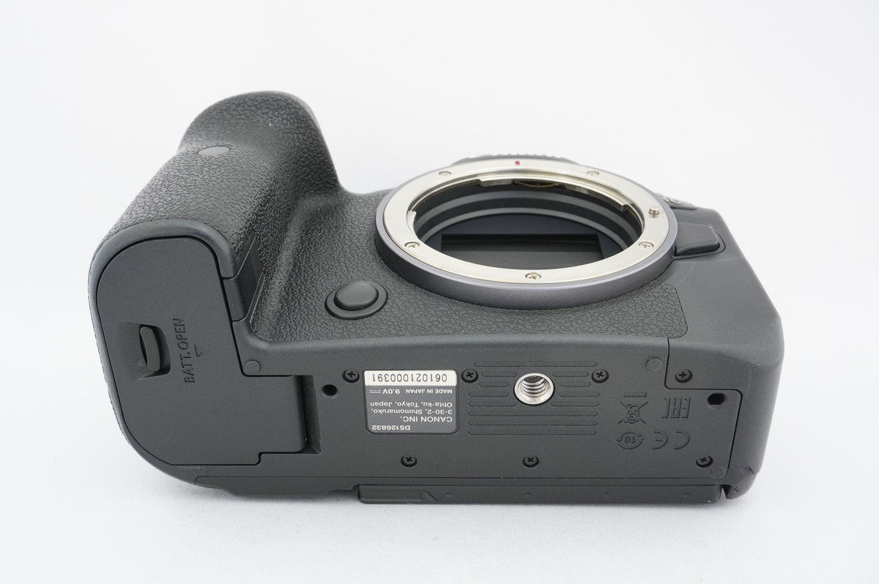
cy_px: 292
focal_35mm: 36
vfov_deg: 36.8
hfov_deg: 53.2
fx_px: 878
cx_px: 440
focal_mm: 24
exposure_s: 1/1.6
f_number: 11
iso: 400
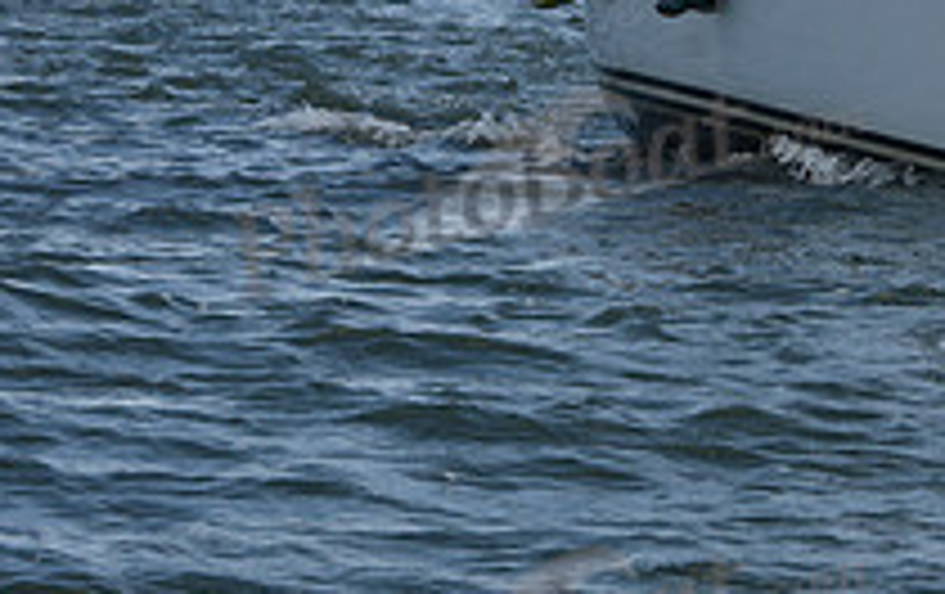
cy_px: -115
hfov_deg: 7.4
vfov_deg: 4.7
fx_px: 7249
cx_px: 1102
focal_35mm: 281
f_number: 10
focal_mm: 100
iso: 320
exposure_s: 1/1000
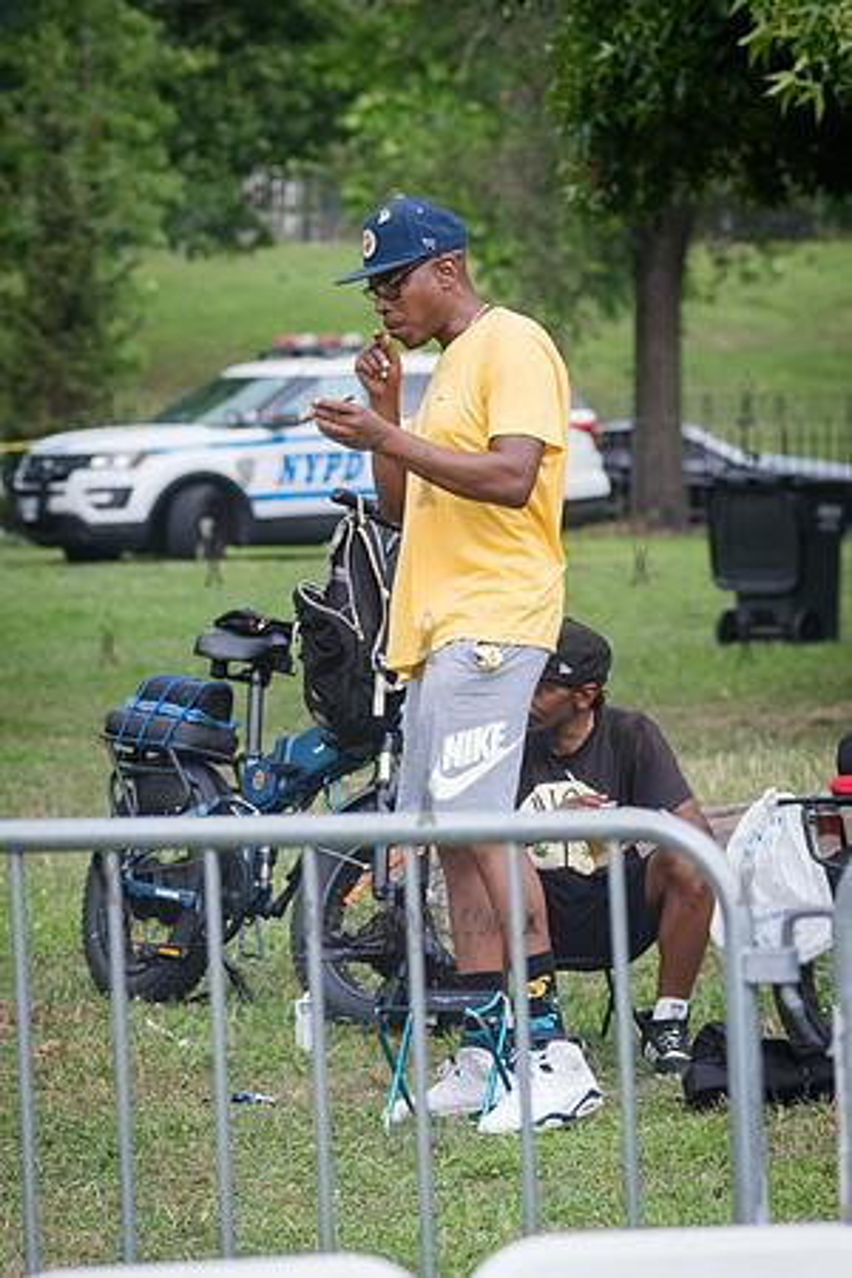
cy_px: 559
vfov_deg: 9.7
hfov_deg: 6.5
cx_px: 260
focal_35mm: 212
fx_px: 7537
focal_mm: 120
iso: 2000
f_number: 4.5
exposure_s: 1/320
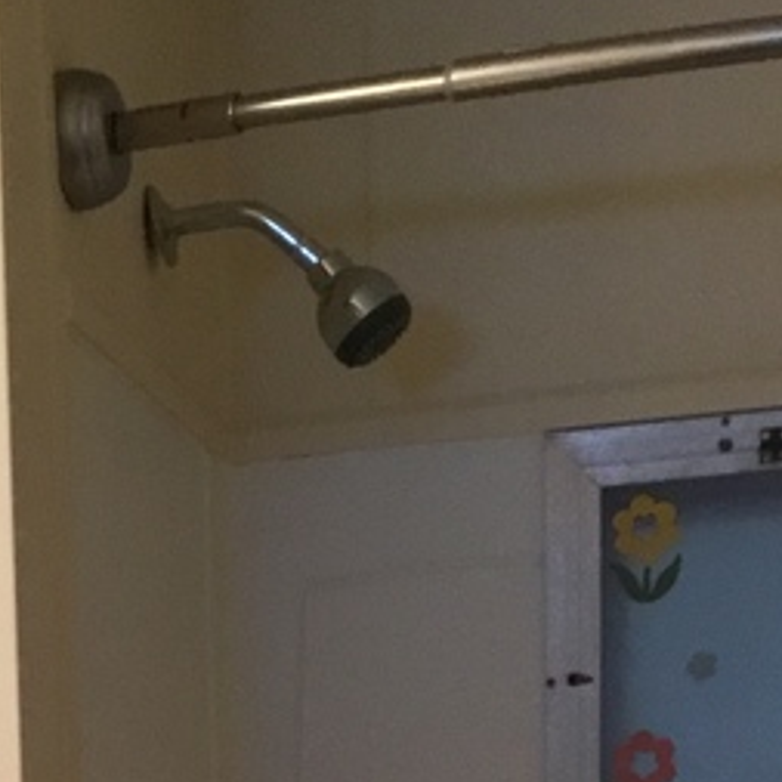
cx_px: -136
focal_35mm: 117
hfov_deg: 14.5
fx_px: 2990
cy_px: 1629
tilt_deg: -11.8
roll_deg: +3.7
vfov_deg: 12.8
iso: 100
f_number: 2.4
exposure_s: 1/30
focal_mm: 3.3
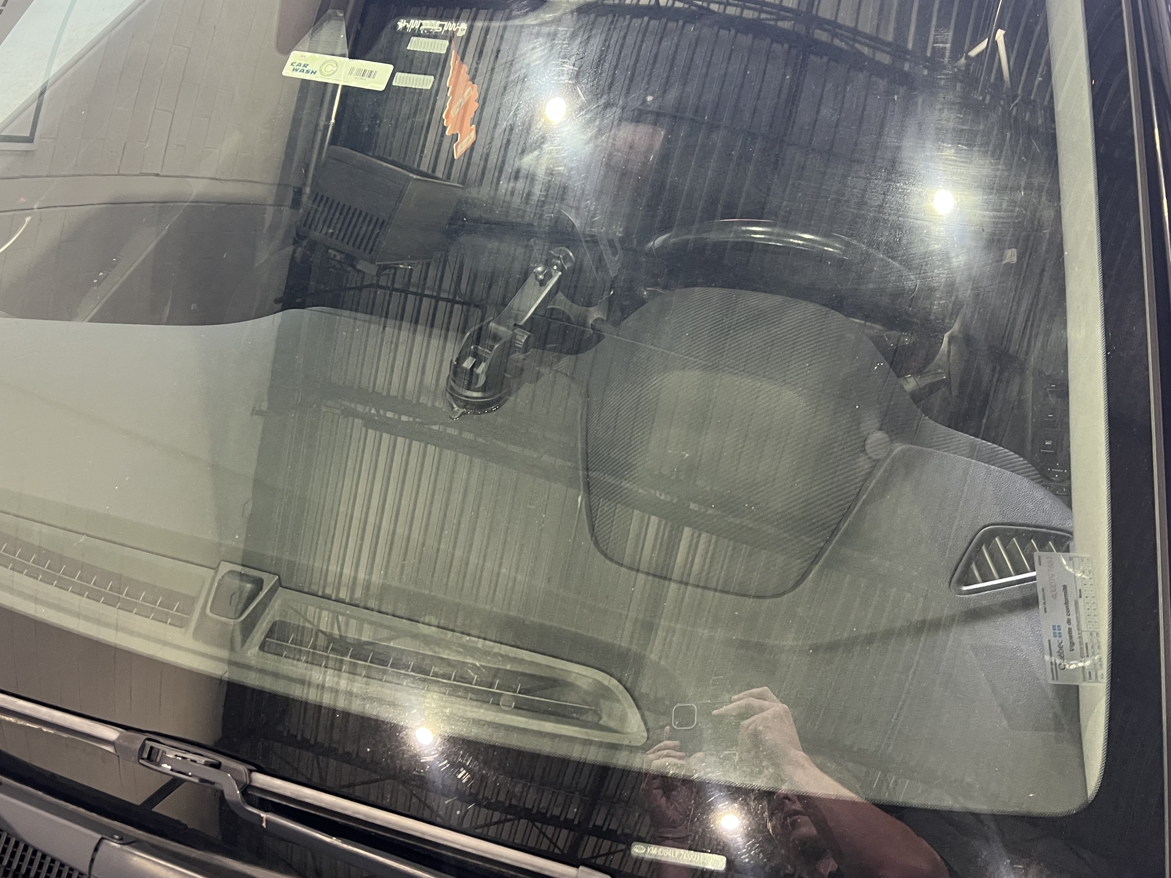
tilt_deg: -42.3
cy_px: 346
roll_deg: +7.4
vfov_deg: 43.9
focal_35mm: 32
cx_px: 505
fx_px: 1083
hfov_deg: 56.6
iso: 125
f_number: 1.5
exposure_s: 1/84
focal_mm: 5.7
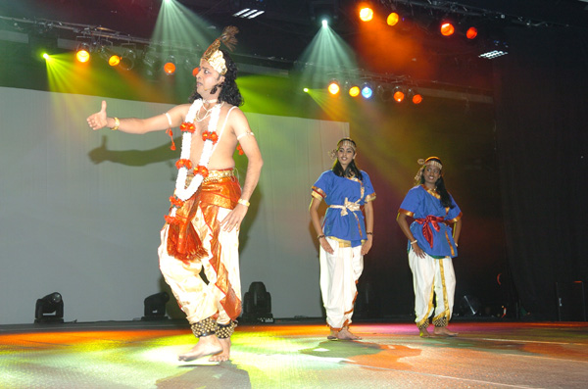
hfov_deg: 39.0
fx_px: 831
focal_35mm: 51
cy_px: 194
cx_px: 294
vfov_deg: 26.3
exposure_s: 1/100
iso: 400
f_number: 3.5
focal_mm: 34
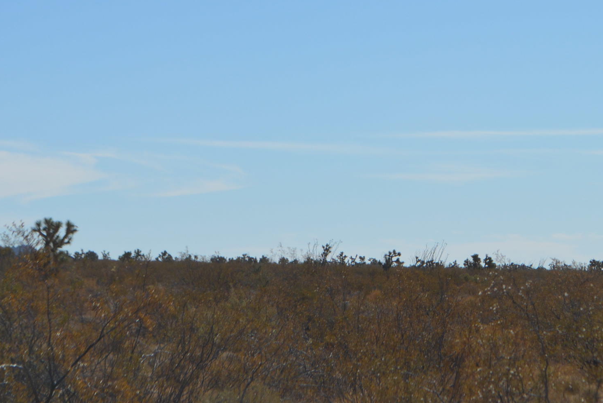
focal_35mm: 167
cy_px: 231
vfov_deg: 8.2
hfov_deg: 12.2
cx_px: 562
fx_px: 2800
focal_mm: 55
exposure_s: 1/2000
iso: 400
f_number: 8
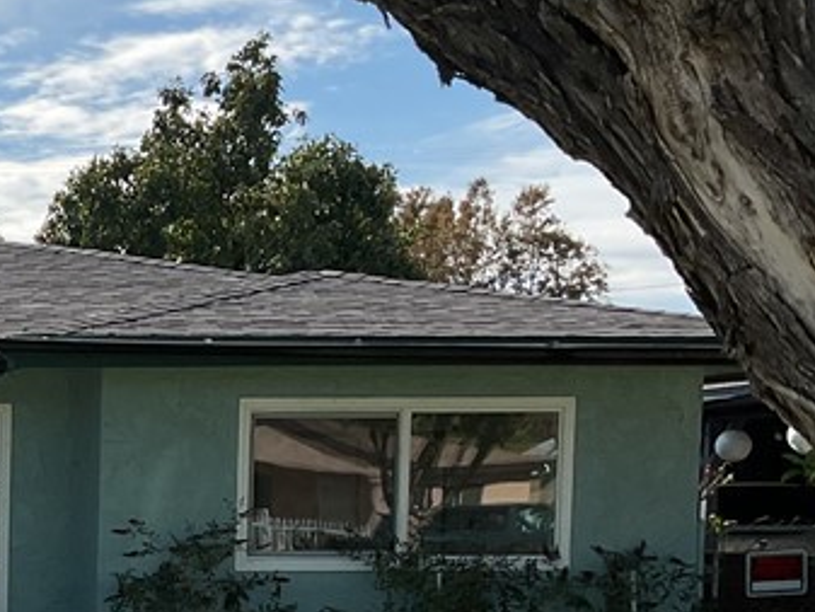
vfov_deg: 16.3
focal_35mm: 88
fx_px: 2073
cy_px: 670
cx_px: -283
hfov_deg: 20.1
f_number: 1.8
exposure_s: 1/2227
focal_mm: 3
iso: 16
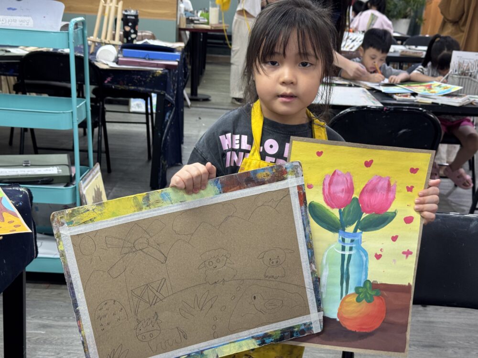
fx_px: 663
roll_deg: -3.2
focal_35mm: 48
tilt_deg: -16.8
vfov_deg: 30.3
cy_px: 179
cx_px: 239
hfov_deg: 39.7
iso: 64
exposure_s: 1/50
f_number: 1.78
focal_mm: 6.76
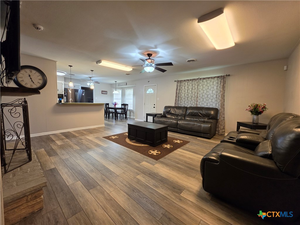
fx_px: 113
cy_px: 112
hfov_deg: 106.2
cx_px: 150
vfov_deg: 89.9
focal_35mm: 13
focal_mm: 2.2
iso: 160
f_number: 1.9
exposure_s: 1/60
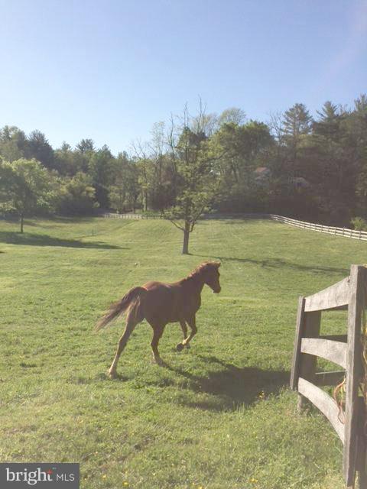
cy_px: 244
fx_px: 410
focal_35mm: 29
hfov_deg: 48.2
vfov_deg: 61.7
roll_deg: -3.5
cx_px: 184
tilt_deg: -7.7
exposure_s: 1/3425
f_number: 2.2
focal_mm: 4.15
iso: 32
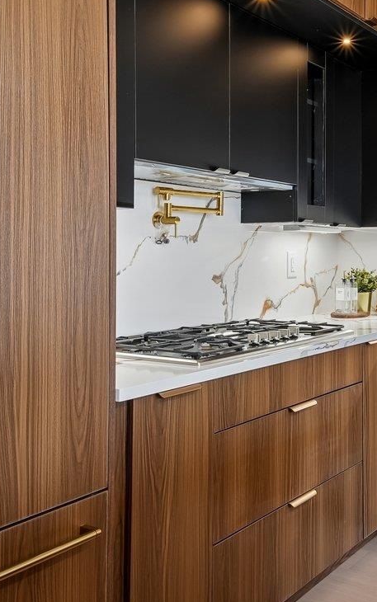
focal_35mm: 40
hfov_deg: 31.2
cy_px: 251
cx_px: 304
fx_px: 657
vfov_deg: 49.1
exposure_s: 1/13
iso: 250
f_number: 8
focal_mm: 14
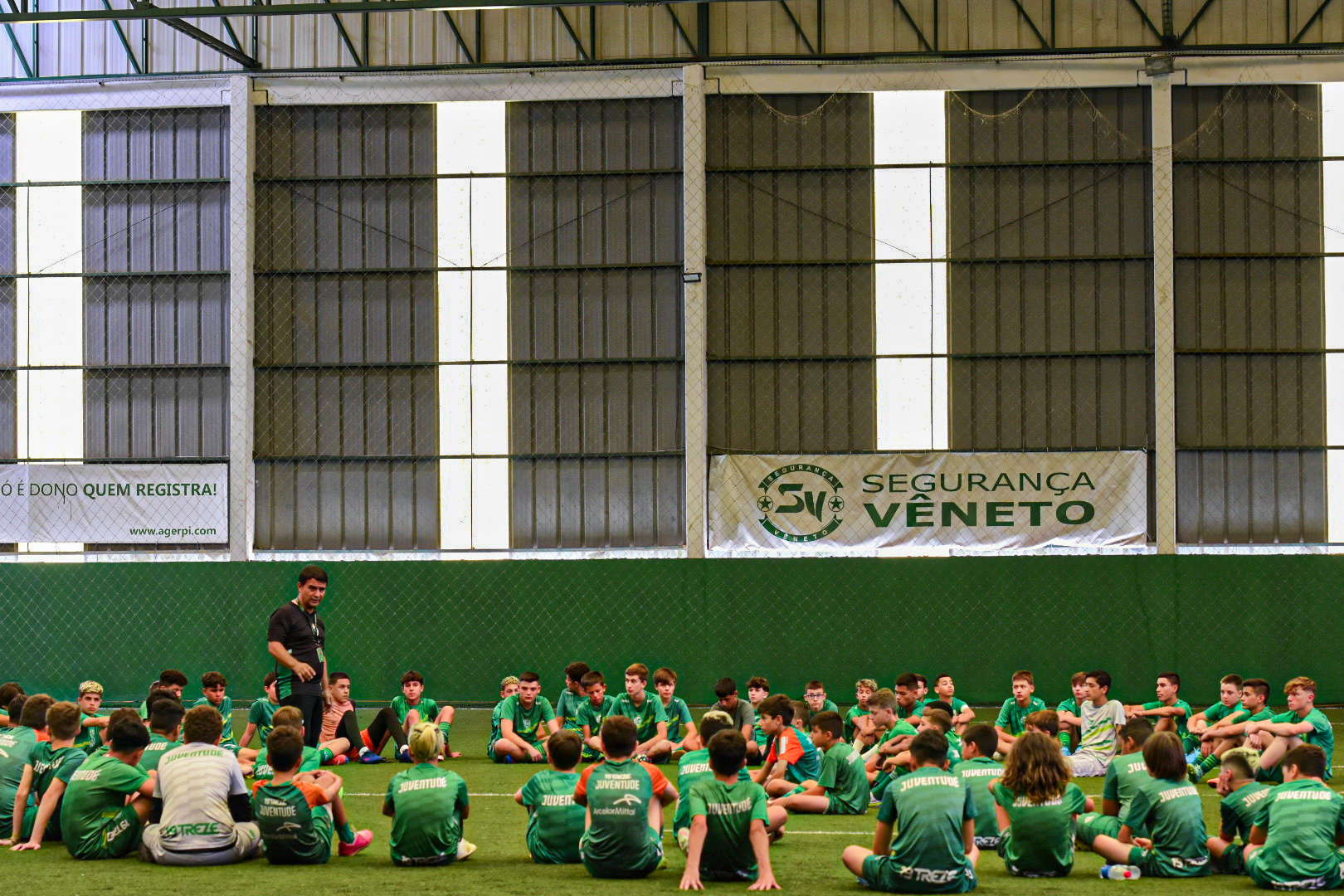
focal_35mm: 105
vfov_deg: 13.0
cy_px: 448
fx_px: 3920
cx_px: 672
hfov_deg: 19.5
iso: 1250
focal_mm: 70
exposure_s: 1/160
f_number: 5.6
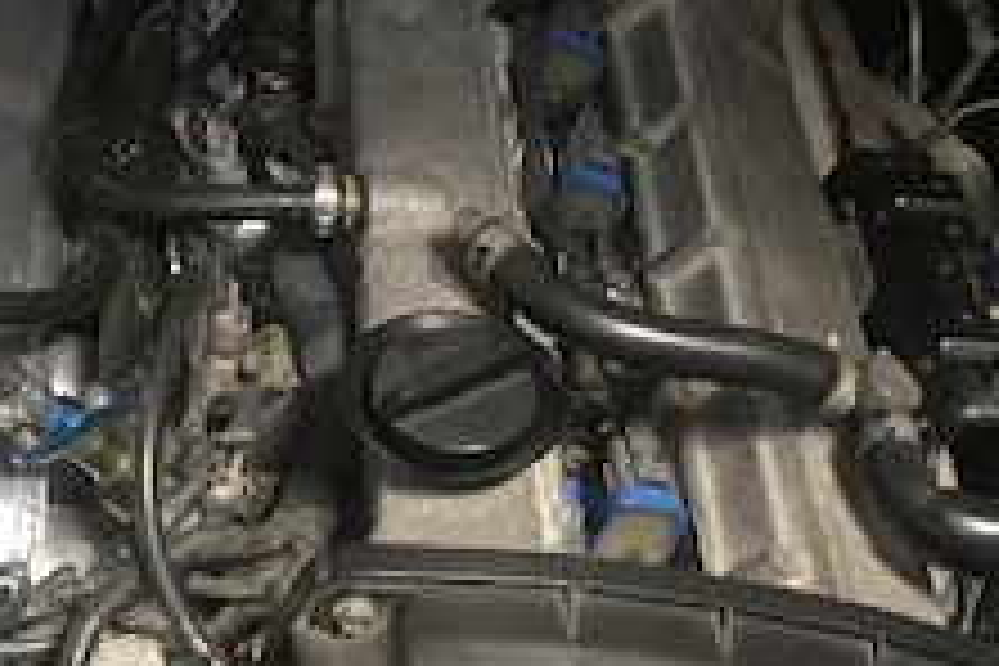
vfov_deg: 16.3
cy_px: 356
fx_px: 2331
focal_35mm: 84
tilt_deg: -45.1
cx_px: 531
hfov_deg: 24.2
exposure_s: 1/15
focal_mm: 3.99
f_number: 1.8
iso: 64
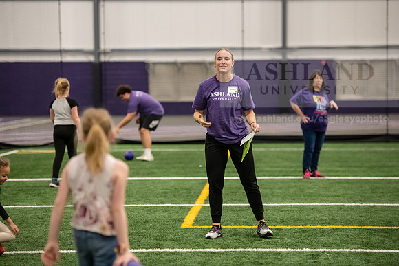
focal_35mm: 135
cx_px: 200
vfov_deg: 10.2
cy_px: 133
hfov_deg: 15.2
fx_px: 1497
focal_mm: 135
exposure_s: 1/320
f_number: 3.2
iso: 4000
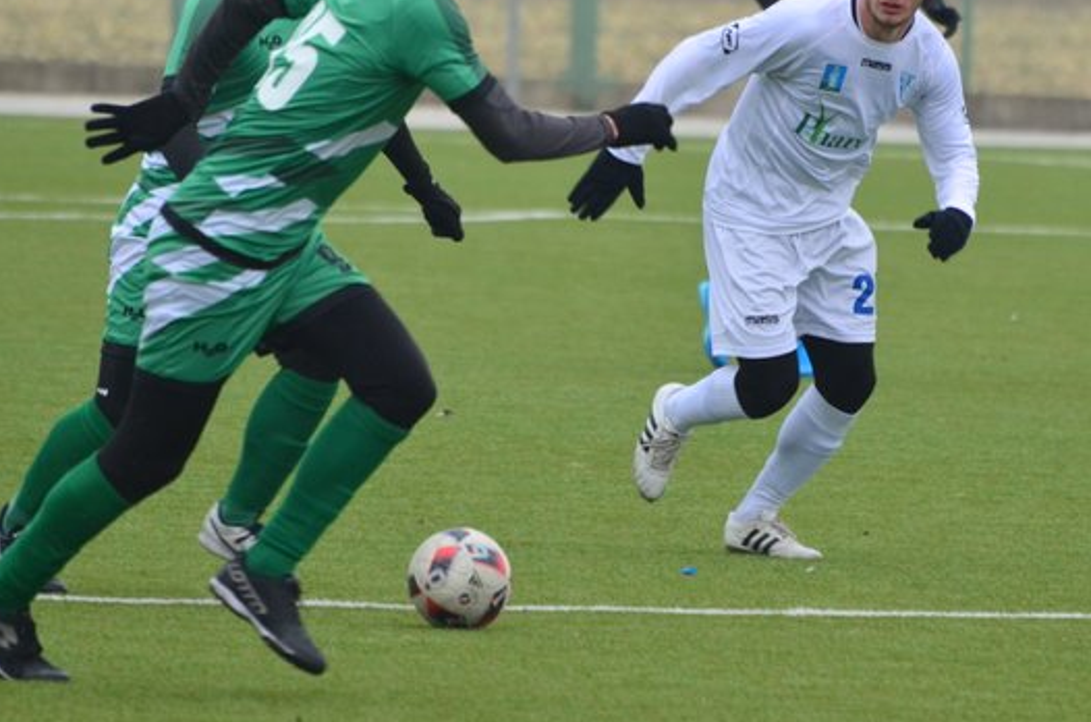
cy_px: 317
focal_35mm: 685
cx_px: 697
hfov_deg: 3.0
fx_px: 20709
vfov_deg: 2.0
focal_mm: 300
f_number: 5.6
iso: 800
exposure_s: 1/500
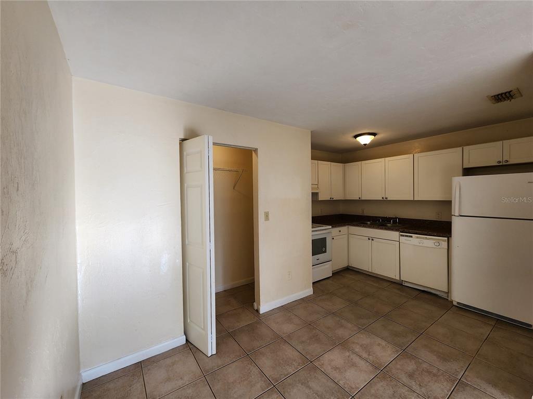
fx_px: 200
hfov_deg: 106.2
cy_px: 200
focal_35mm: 13
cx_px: 266
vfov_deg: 89.9
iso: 64
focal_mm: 2.2
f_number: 2.2
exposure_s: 1/120
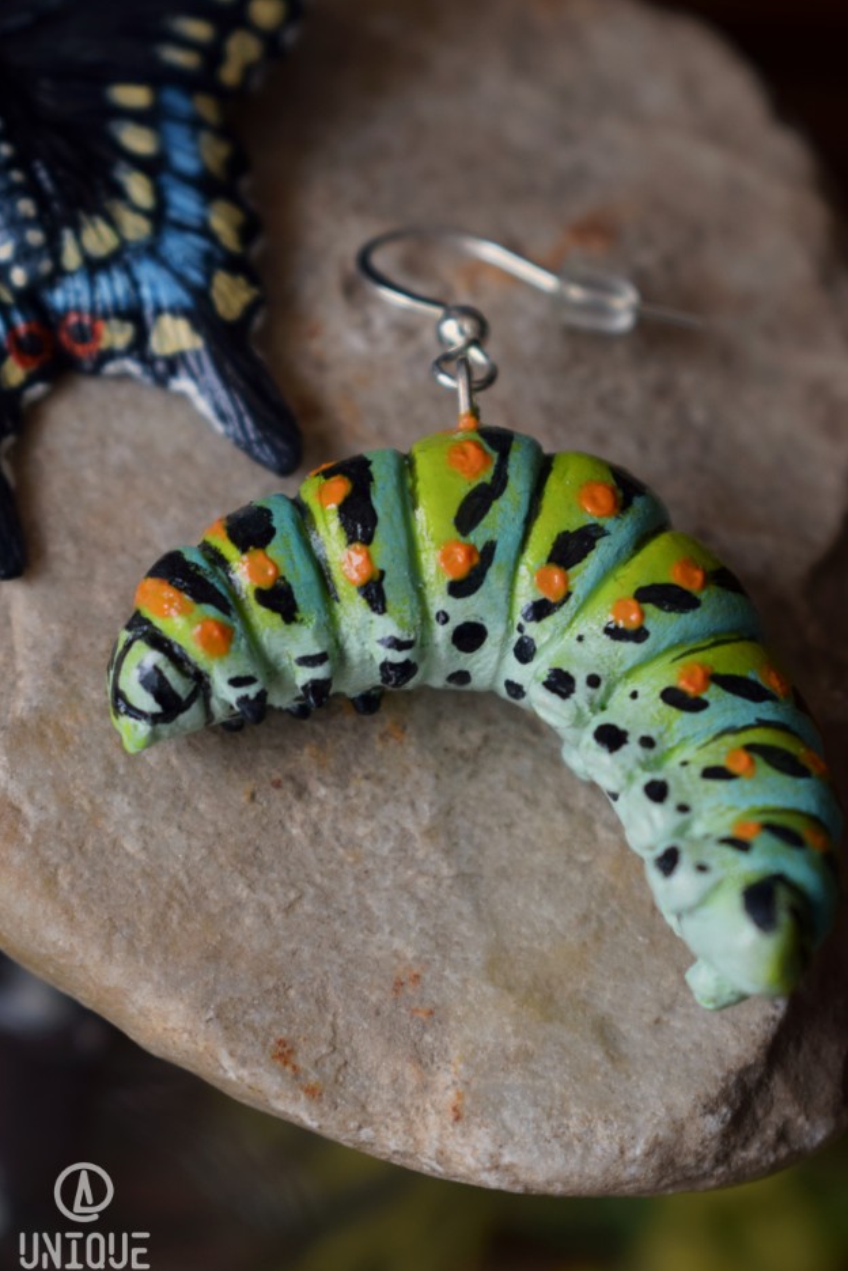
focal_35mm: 102
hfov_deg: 13.5
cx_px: 500
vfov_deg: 20.1
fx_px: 3587
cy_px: 616
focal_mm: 55
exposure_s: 1/125
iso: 400
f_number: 5.6
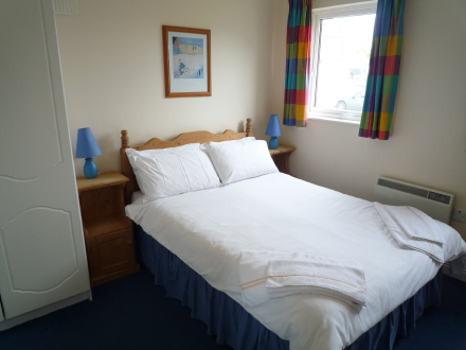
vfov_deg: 54.9
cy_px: 175
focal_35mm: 25
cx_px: 233
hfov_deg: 69.4
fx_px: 337
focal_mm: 4.4
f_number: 2.8
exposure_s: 1/50
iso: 100
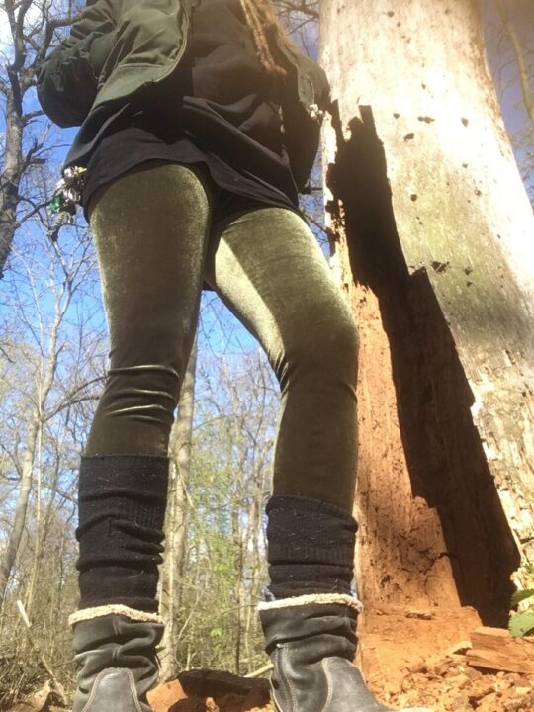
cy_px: 356
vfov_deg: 58.4
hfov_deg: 45.4
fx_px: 638
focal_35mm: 31
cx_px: 267
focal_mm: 2.15
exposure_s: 1/354
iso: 50
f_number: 2.4
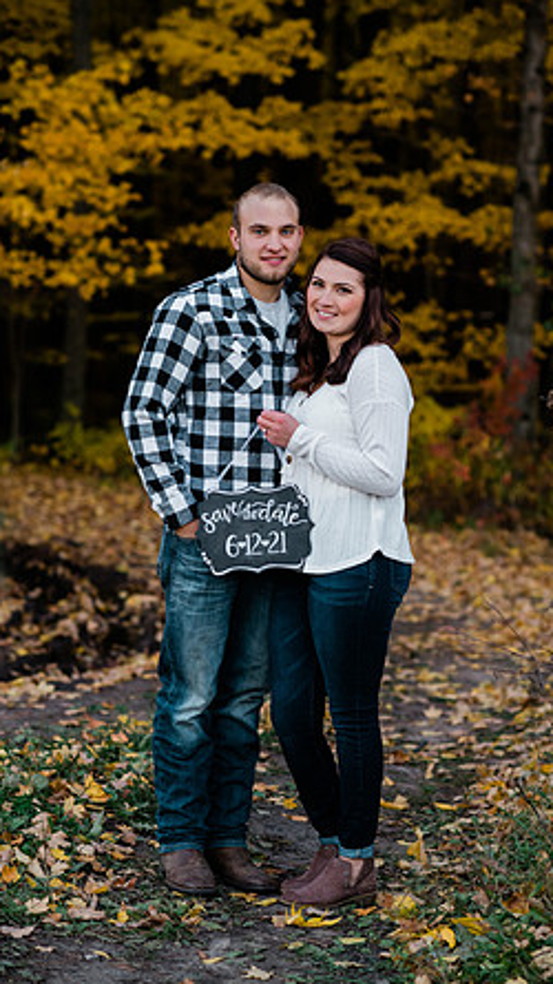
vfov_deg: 23.7
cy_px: 489
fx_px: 2348
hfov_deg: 13.4
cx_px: 274
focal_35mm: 90
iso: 320
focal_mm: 85
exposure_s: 1/200
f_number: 2.8
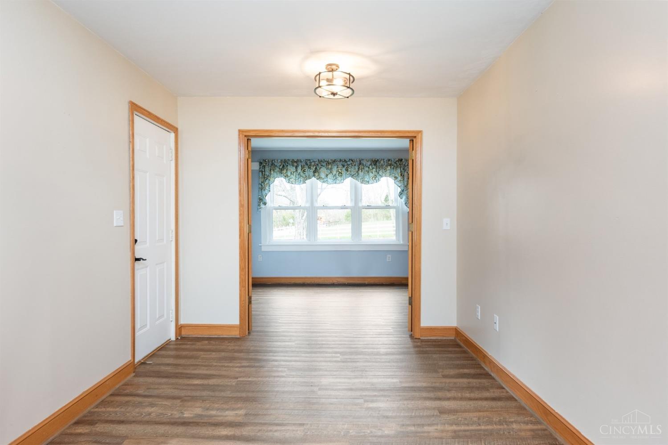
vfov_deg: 57.2
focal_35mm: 22
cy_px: 222
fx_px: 408
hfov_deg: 78.6
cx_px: 334
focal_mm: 22
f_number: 5.6
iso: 1250
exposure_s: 1/160
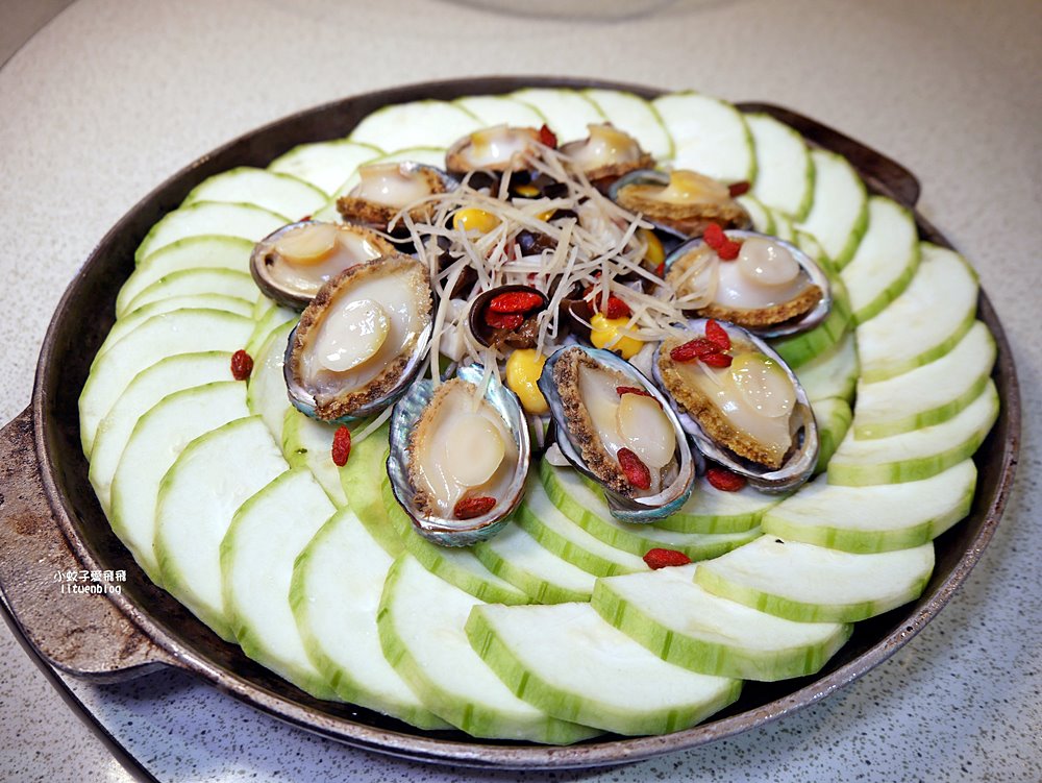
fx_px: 843
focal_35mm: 28
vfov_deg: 49.8
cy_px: 392
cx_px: 521
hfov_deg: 63.4
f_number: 3.5
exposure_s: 1/125
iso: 200
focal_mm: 14
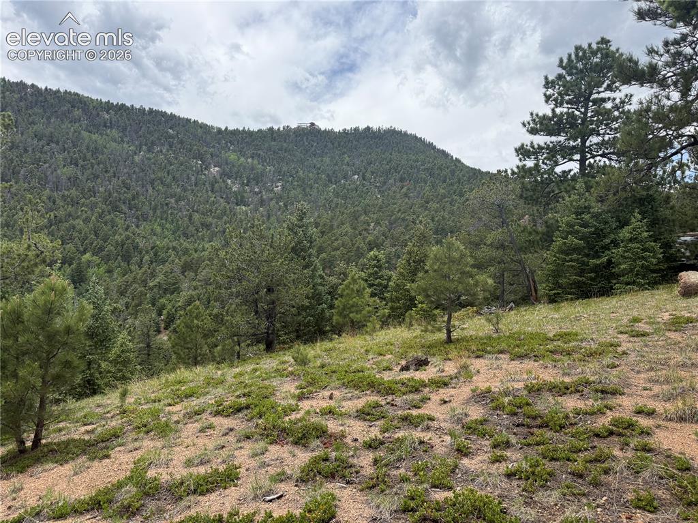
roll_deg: -2.4
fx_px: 484
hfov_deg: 71.6
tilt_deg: +2.8
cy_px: 262
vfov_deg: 56.8
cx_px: 349
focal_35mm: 24
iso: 100
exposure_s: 1/3953
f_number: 1.78
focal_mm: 6.76
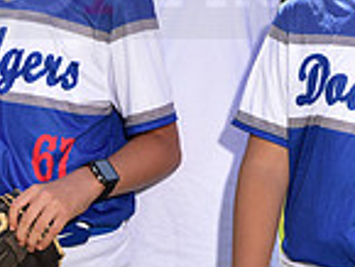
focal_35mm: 316
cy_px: -33
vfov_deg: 4.7
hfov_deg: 6.3
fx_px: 3243
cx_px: 328
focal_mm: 82
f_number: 5.6
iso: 80
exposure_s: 1/200
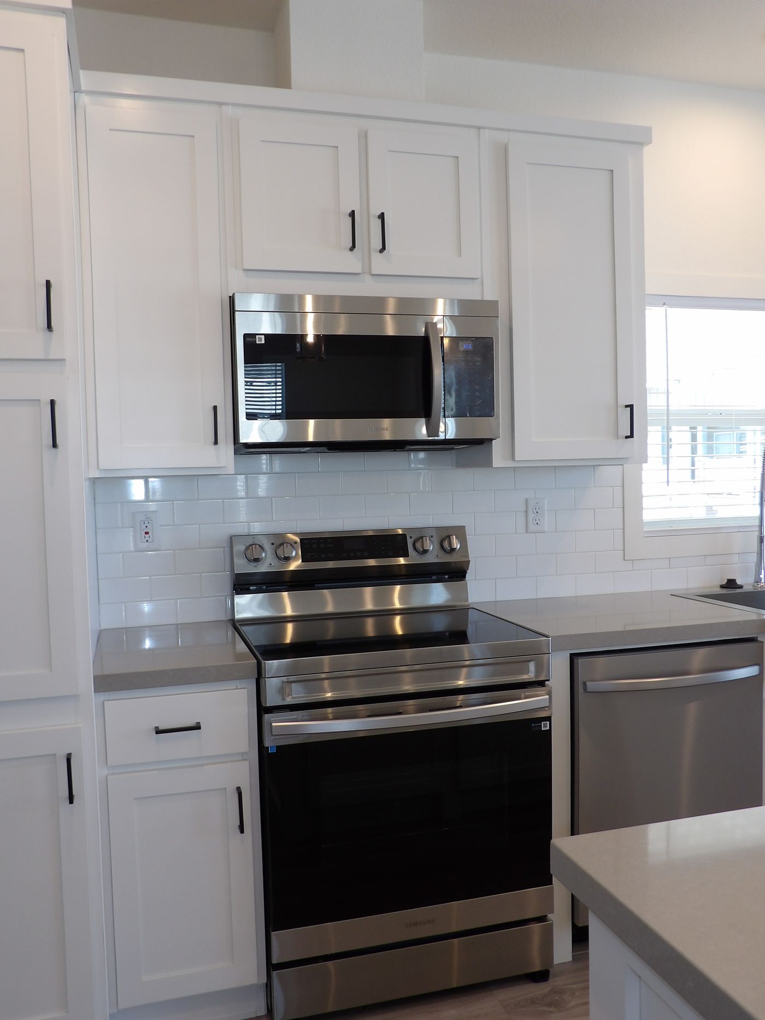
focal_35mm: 28
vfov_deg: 63.4
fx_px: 825
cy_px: 510
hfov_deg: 49.7
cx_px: 382
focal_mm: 5
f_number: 3
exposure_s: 1/48
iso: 100
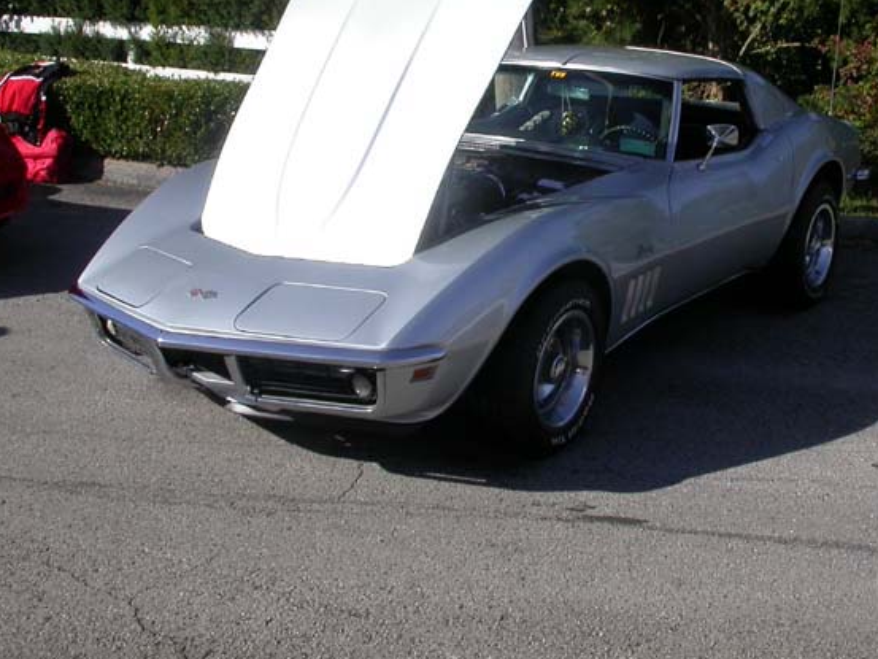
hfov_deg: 34.8
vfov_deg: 26.5
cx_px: 516
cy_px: 232
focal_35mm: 55
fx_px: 1395
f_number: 7.5
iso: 100
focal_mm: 7.85
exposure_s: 1/353
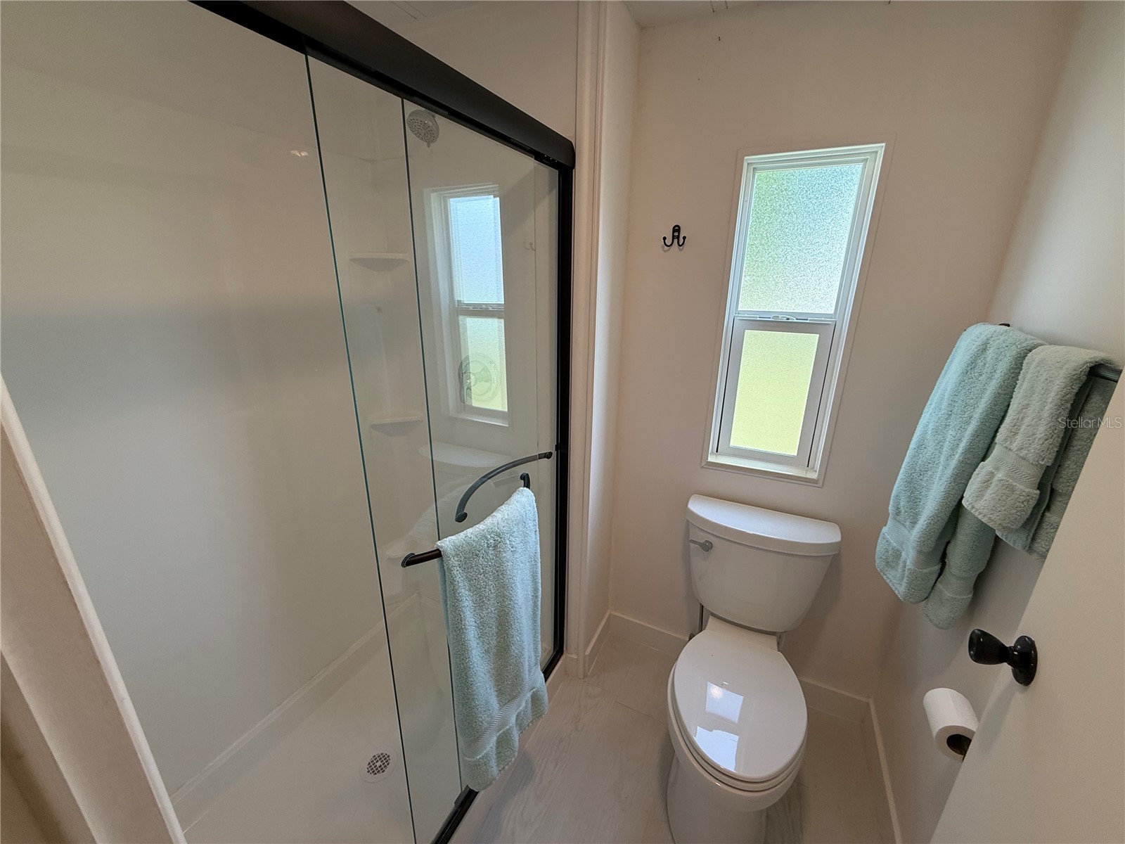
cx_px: 562
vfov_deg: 85.7
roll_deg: -0.2
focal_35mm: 14
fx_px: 455
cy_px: 422
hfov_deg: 102.1
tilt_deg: -16.8
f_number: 2.2
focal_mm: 2.22
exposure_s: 1/120
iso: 100
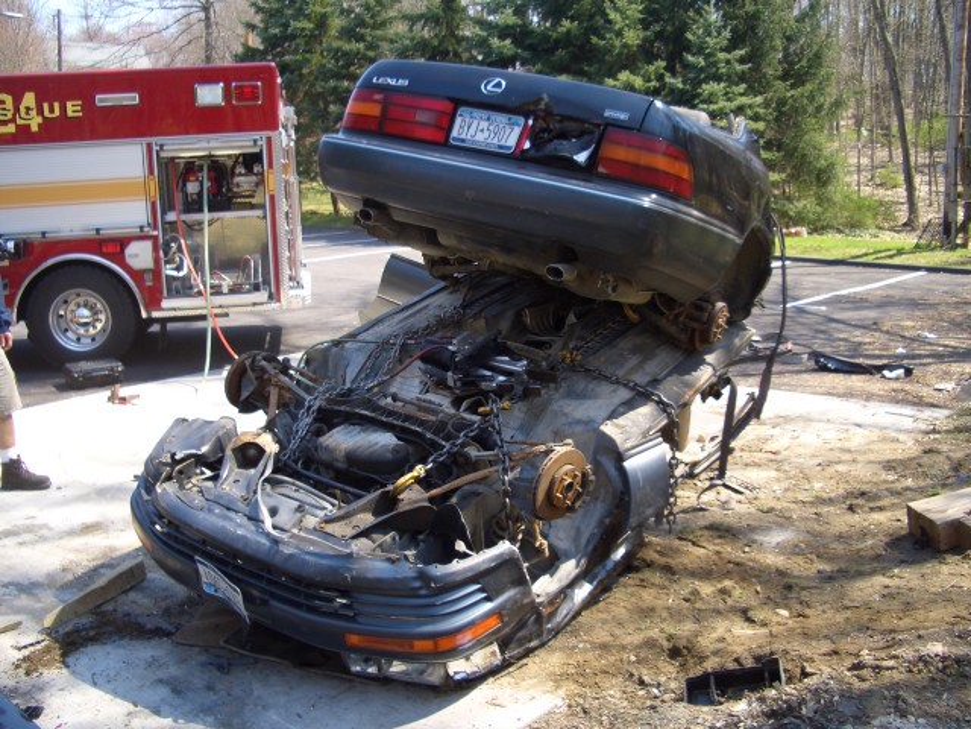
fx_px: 982
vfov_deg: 40.7
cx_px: 486
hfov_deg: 52.6
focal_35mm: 35
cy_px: 364
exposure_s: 1/200
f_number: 2.6
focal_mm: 5.8
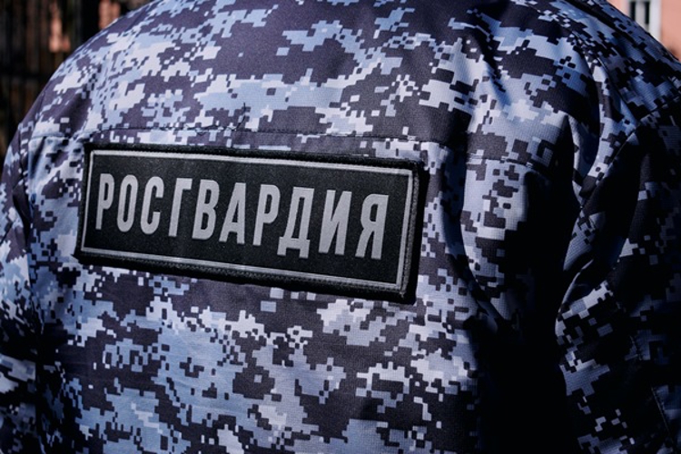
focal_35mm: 60
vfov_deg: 22.6
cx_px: 340
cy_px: 227
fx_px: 1135
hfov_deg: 33.4
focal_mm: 40
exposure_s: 1/1000
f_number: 4.8
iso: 400
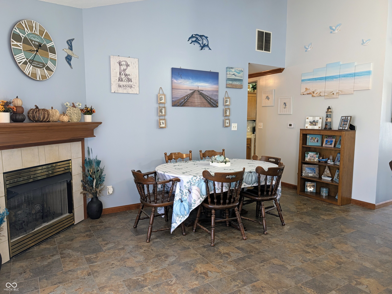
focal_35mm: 24
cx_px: 196
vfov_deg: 56.9
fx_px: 272
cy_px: 147
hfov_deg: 71.6
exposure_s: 1/30
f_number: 1.68
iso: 137
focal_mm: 6.9
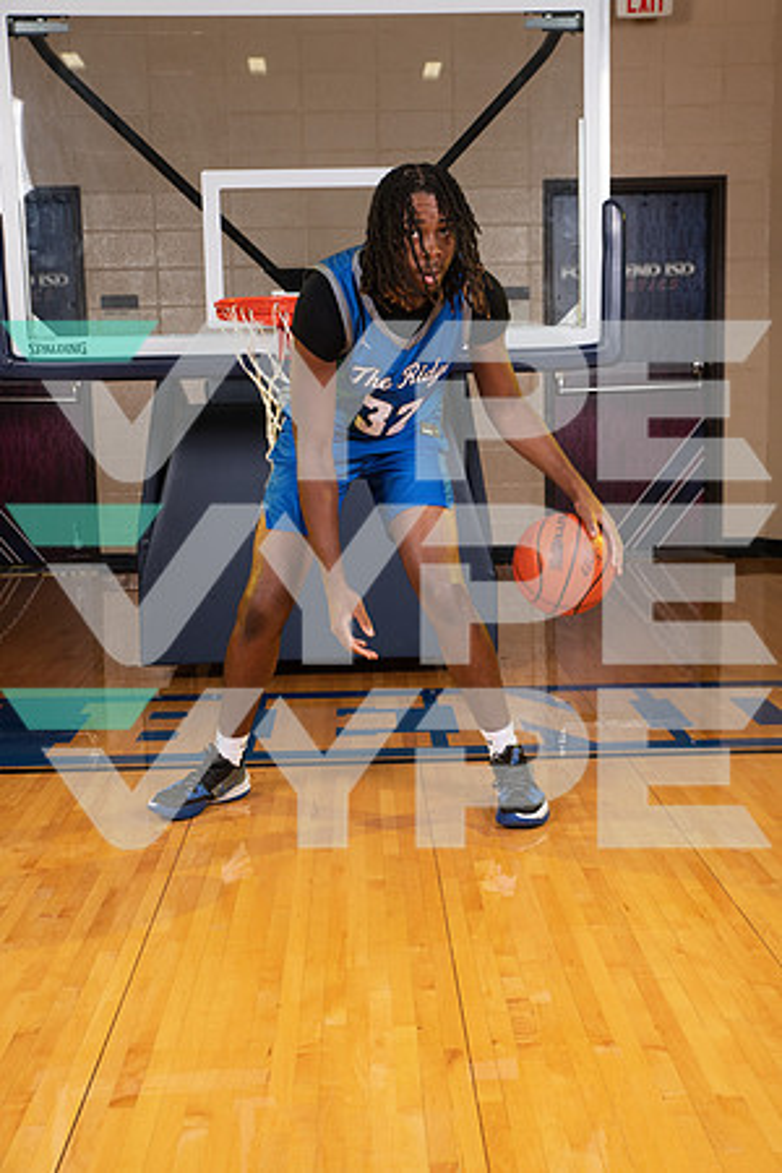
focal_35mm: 46
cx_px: 391
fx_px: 1499
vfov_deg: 42.7
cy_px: 586
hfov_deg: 29.2
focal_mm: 46
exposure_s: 1/320
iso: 320
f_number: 7.1
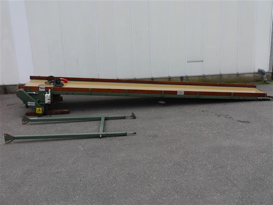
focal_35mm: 40
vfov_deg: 36.0
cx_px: 136
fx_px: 316
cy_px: 102
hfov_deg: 46.8
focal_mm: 20
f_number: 5.6
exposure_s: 1/160
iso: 160
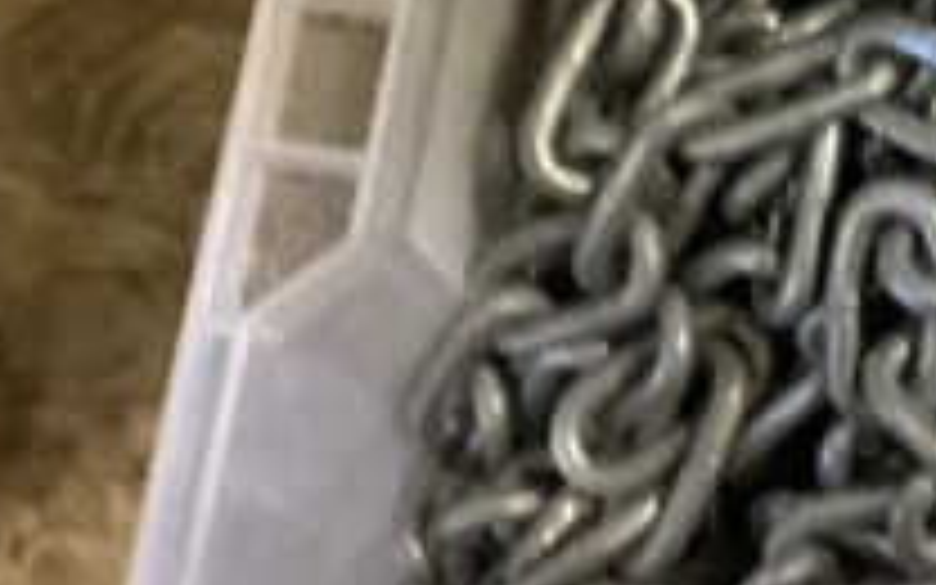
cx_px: 940
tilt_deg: -75.4
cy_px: 70
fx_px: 2015
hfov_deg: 24.9
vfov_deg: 16.3
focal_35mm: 79
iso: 500
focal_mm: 3.3
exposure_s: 1/25
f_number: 2.4
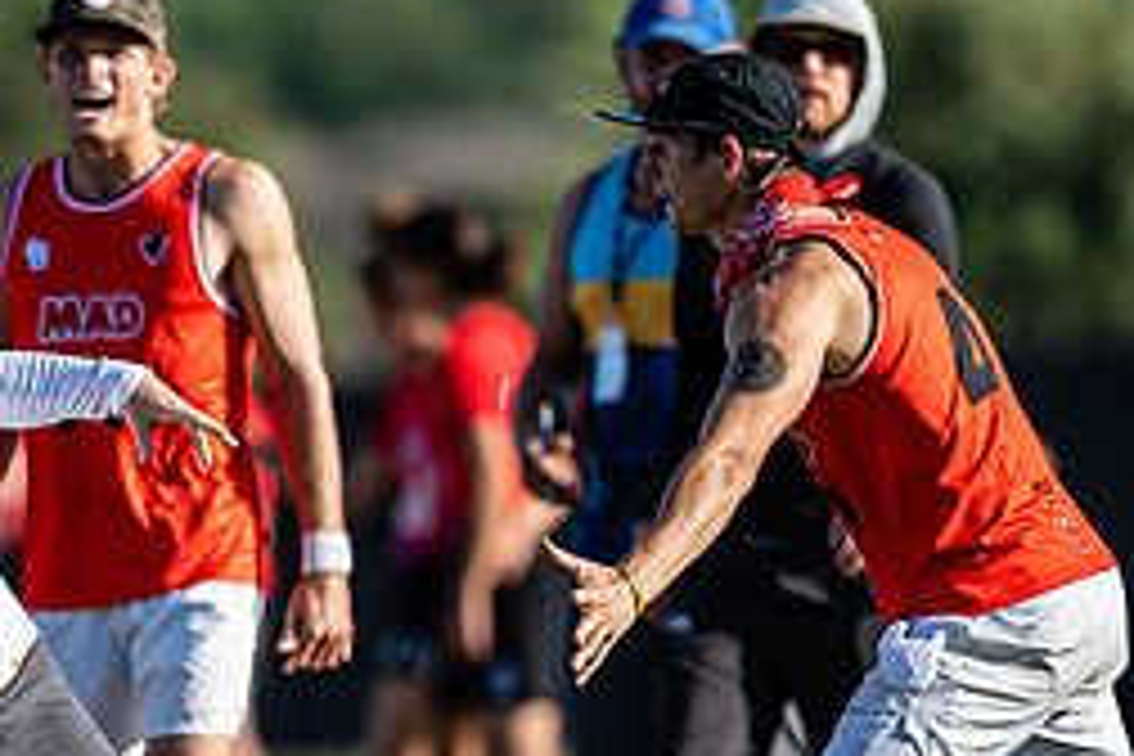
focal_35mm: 1206
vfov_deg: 1.1
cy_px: 681
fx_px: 37986
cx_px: 4
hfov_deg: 1.7
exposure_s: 1/2000
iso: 100
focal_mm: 400
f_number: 3.2
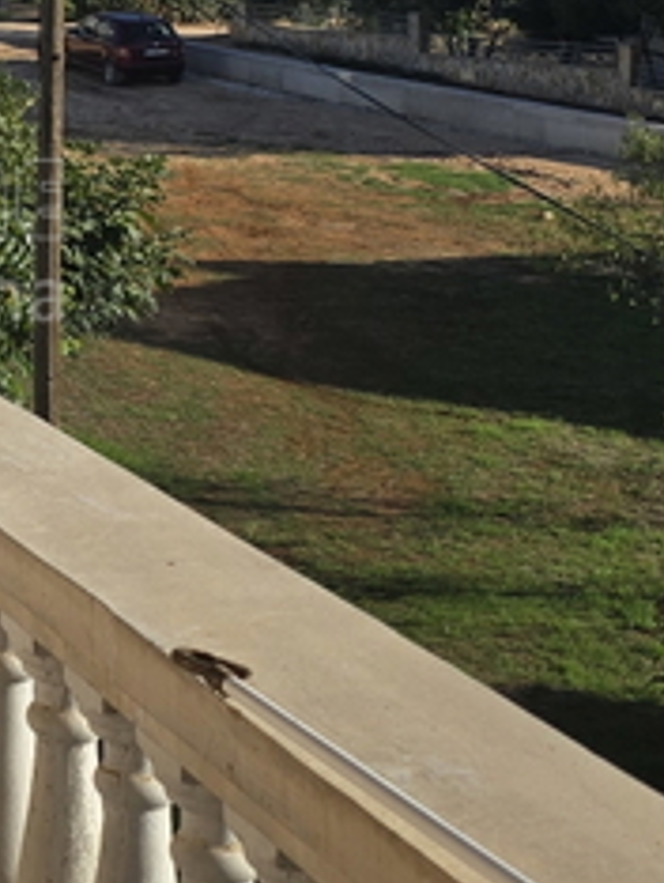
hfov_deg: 12.7
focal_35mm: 106
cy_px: 151
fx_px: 2706
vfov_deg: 18.3
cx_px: -540
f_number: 1.7
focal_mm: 6.3
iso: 12
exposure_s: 1/1058
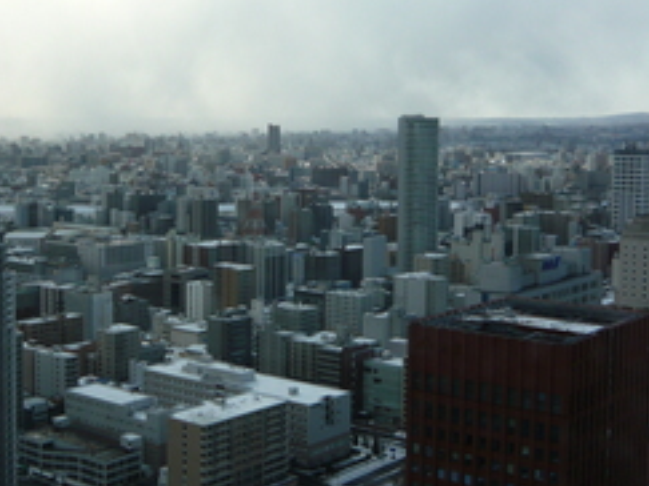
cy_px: 130
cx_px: 235
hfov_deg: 33.6
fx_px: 1068
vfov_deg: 25.4
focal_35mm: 57
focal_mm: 5.5
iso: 100
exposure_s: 1/800
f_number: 2.8
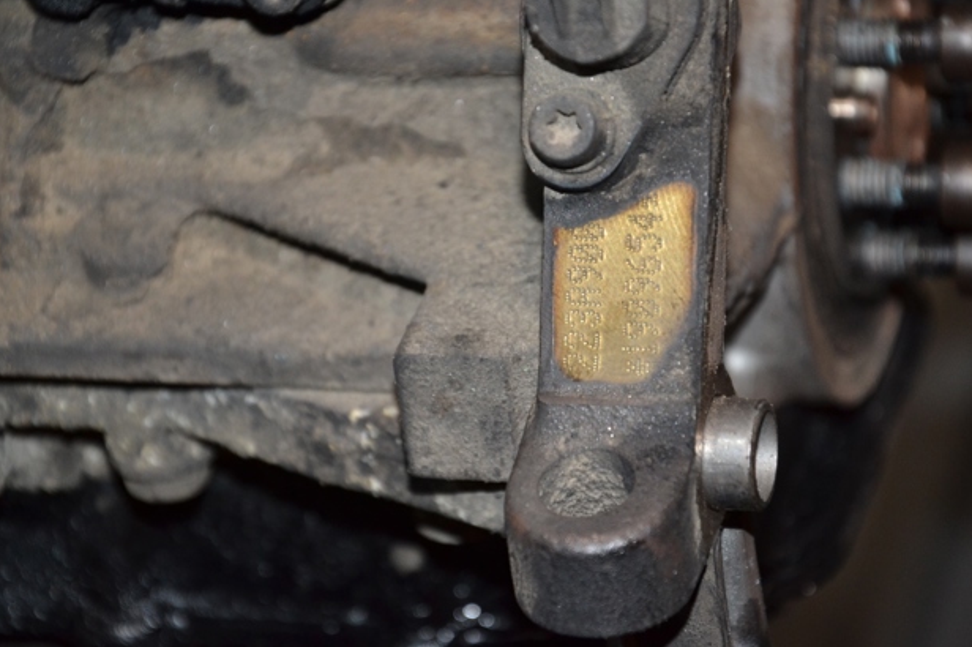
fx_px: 4412
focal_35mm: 164
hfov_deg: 12.6
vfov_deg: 8.4
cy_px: 333
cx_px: 495
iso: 800
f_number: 5.6
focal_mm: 105
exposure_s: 1/60
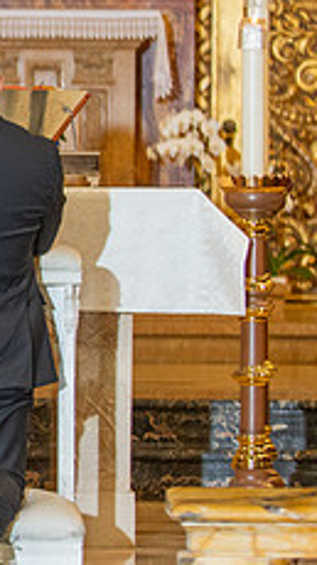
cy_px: 210
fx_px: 5227
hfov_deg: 3.4
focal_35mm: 349
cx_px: -493
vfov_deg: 6.2
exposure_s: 1/100
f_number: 2.8
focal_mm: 90
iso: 1000
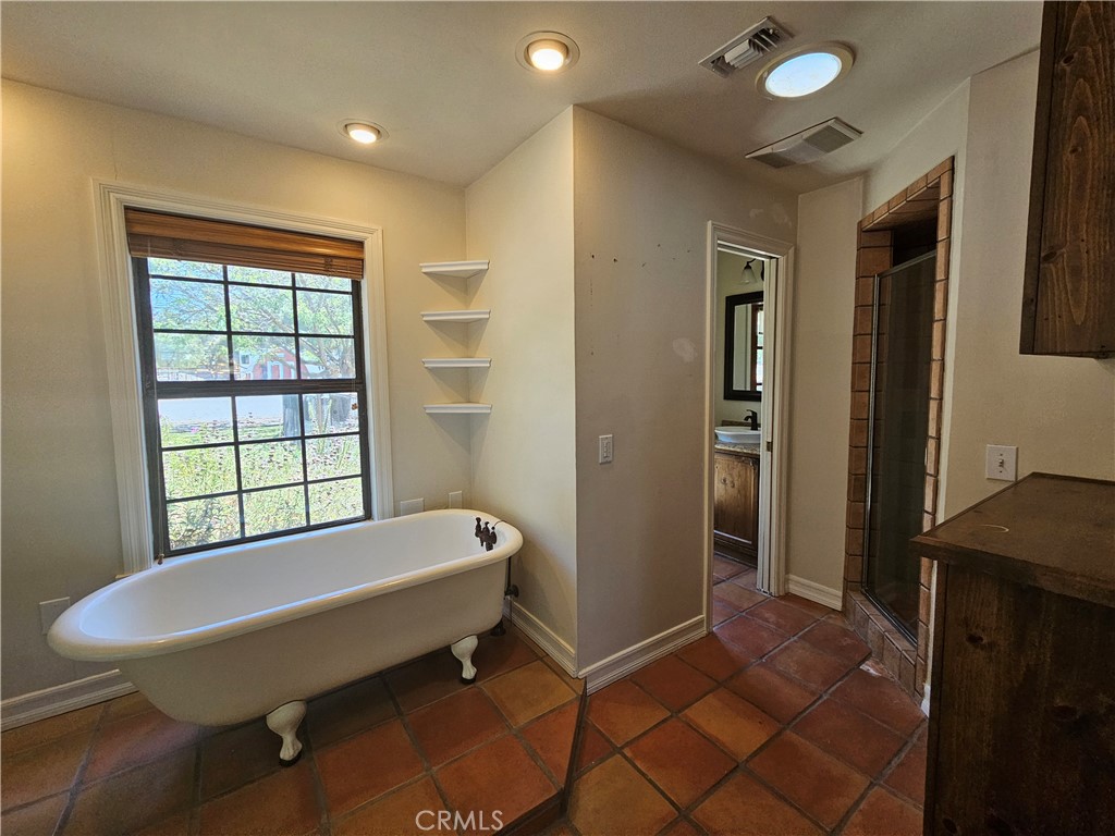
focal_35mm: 13
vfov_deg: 89.9
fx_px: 419
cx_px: 558
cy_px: 418
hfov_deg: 106.2
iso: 250
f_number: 2.2
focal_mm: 2.2
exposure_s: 1/359
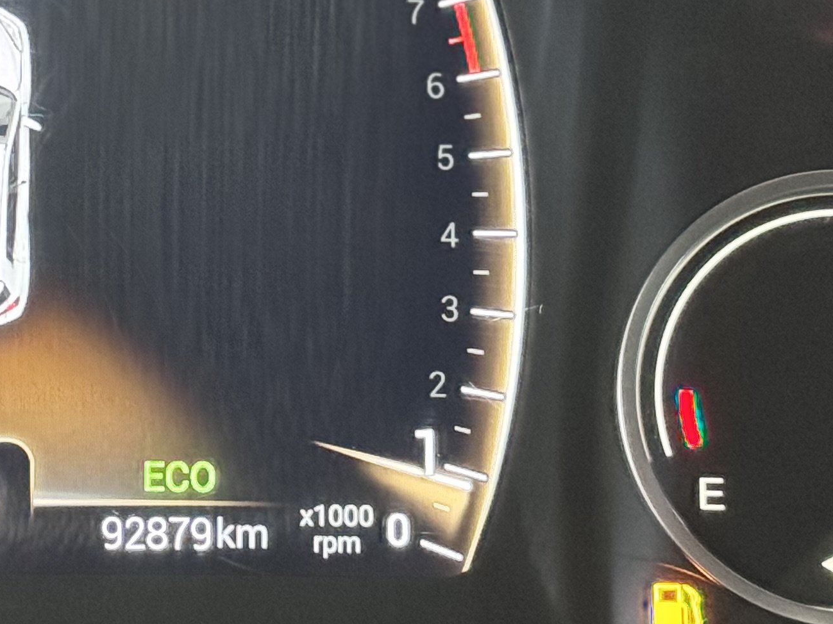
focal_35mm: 149
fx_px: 3585
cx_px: 28
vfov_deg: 9.9
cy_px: 100
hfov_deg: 13.1
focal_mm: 6.76
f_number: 1.78
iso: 500
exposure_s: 1/33
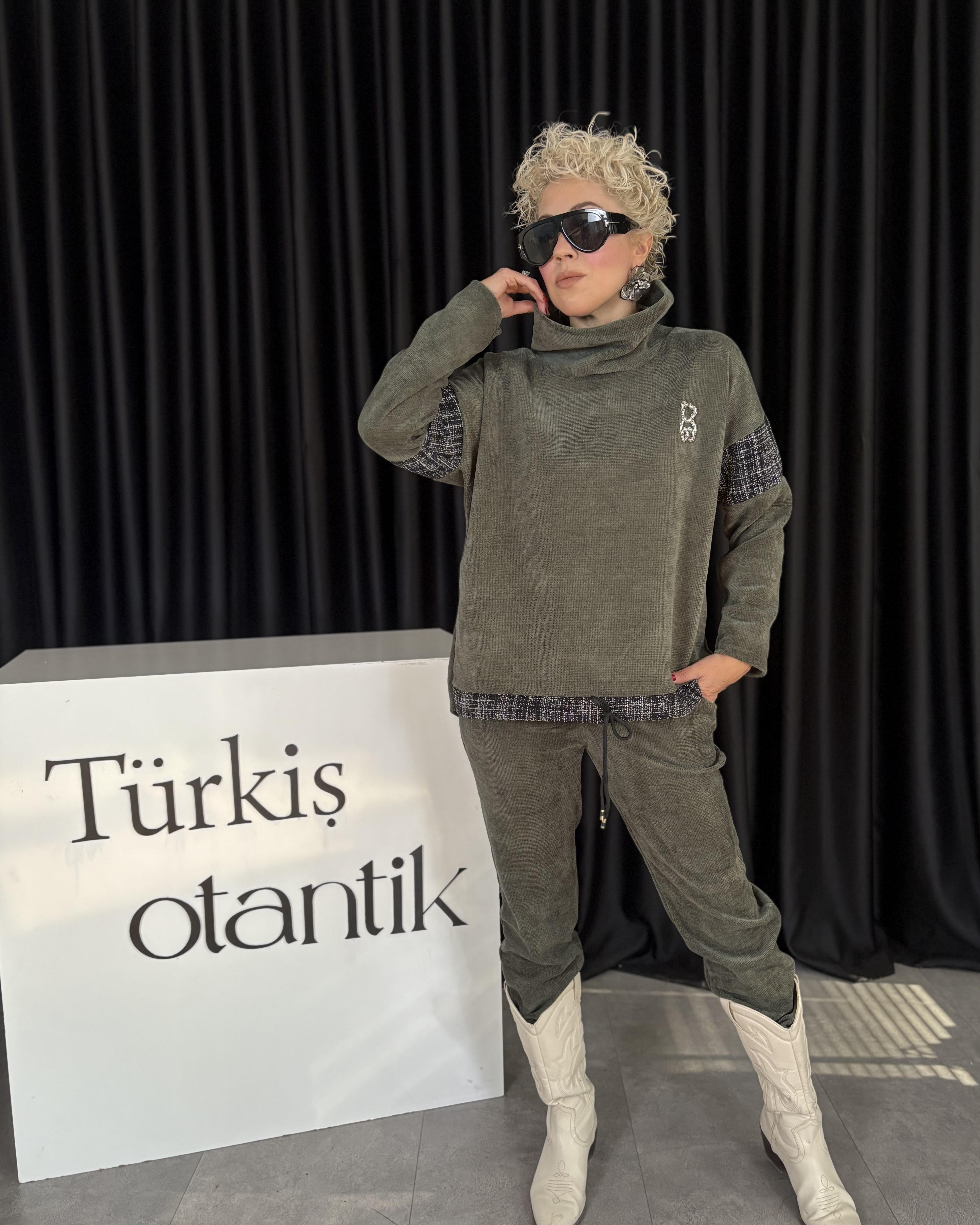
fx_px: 1015
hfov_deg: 51.5
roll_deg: +1.4
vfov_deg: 62.2
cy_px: 644
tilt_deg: -7.0
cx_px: 501
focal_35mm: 28
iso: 160
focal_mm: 5.96
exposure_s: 1/60
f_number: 1.6
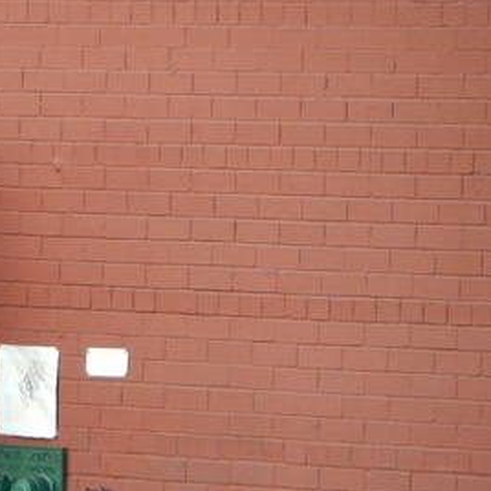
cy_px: 398
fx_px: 12228
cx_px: -224
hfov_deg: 2.3
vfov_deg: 2.3
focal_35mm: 762
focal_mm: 52.6
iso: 160
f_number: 5.3
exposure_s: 1/50
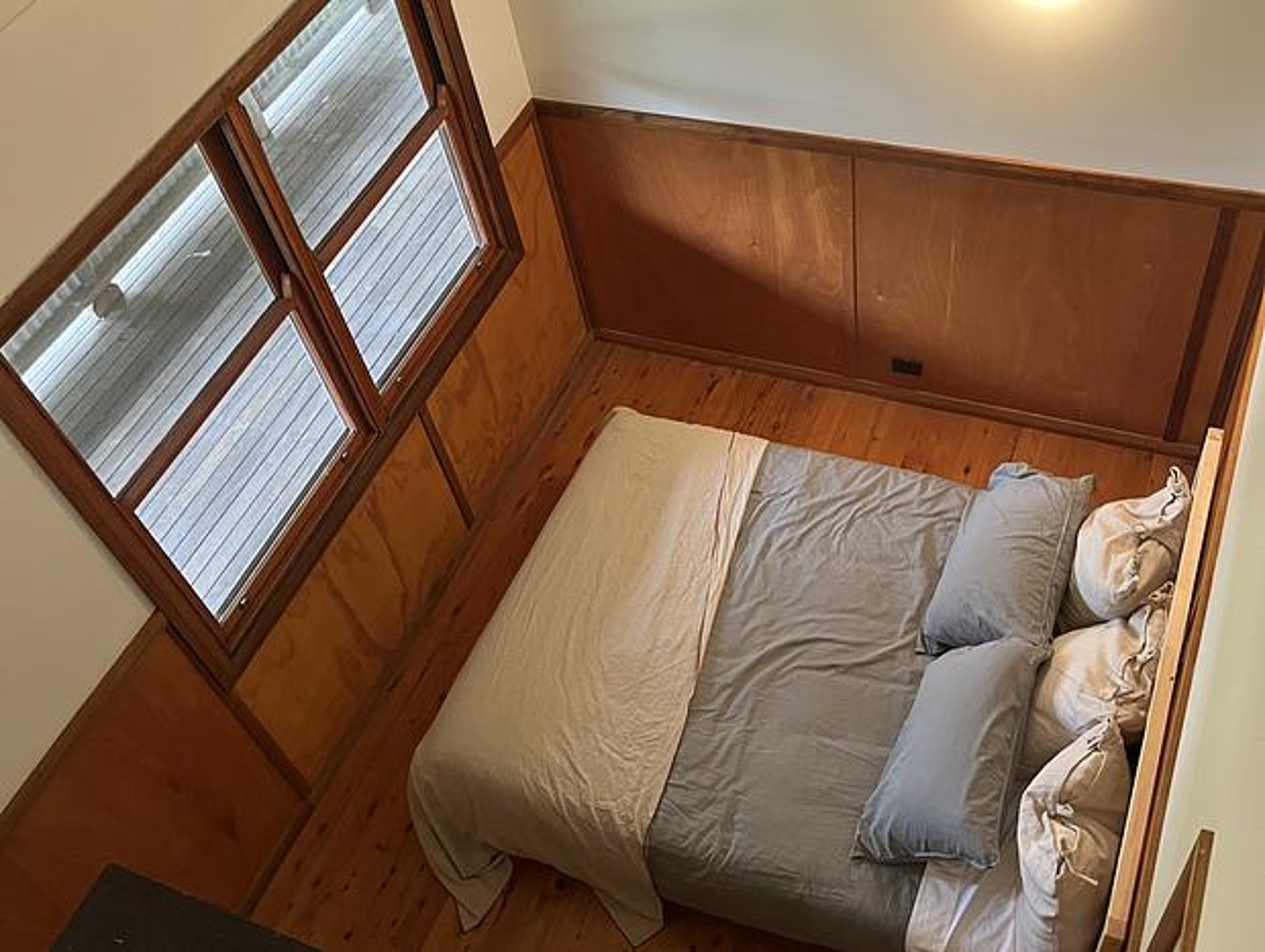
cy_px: 476
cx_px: 632
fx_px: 952
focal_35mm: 26
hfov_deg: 67.2
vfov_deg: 53.2
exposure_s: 1/50
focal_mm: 5.1
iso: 400
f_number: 1.6
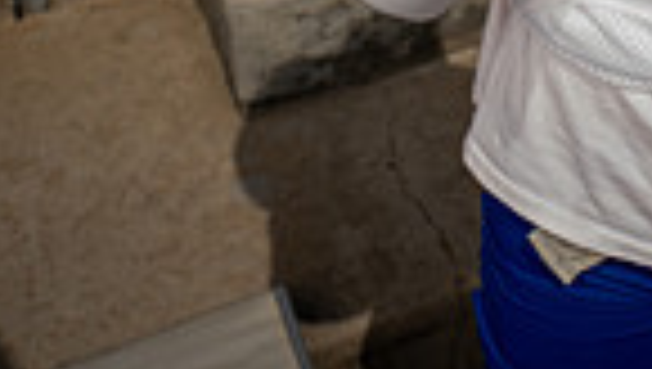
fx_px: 1350
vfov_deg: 12.3
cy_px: -522
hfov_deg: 25.8
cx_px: 652
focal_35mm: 78
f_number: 8
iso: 50
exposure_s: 1/250
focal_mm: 24
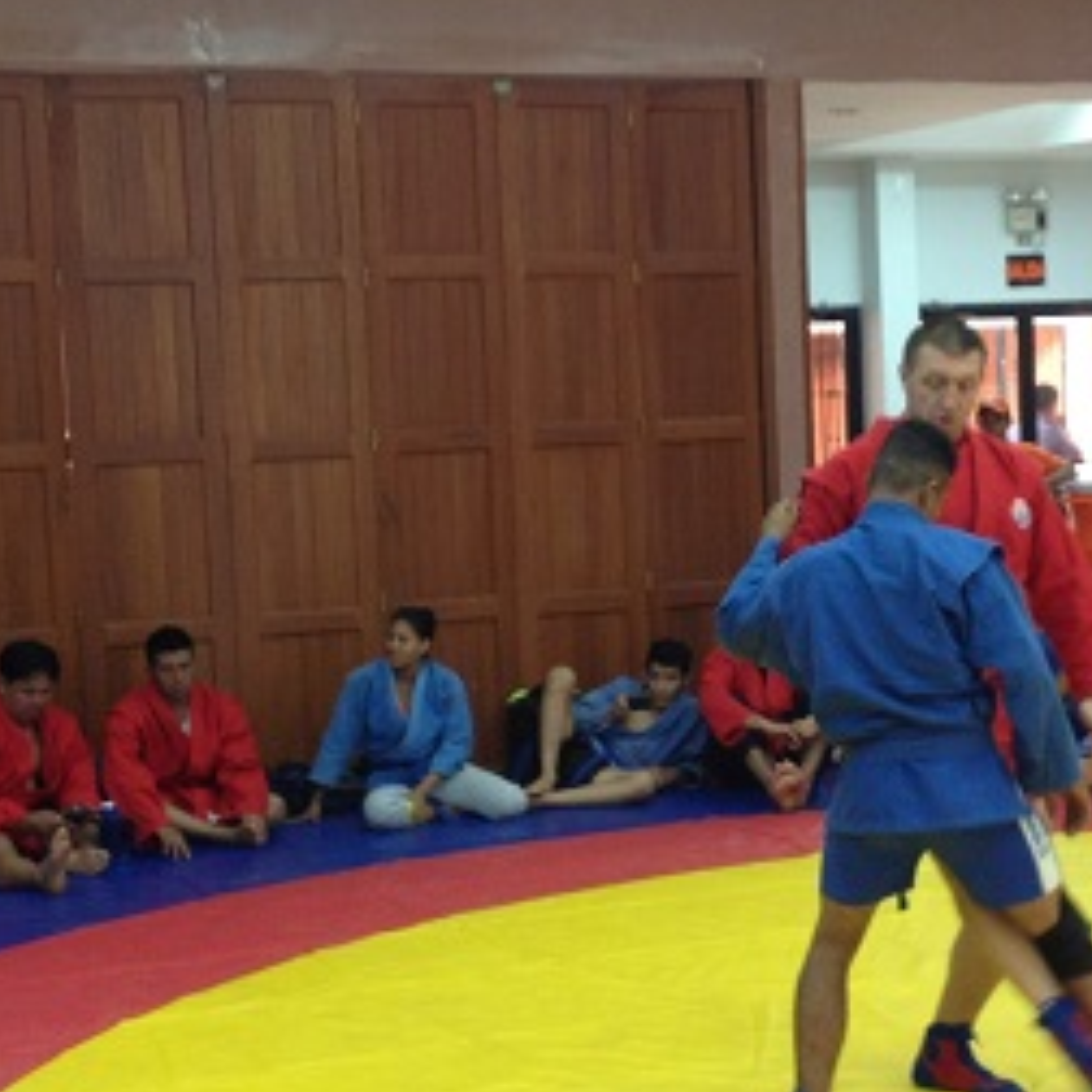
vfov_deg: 20.2
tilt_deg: -6.2
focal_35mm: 86
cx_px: 806
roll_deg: +1.3
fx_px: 3069
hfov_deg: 20.0
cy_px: 592
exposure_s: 1/20
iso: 80
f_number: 2.4
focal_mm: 4.28
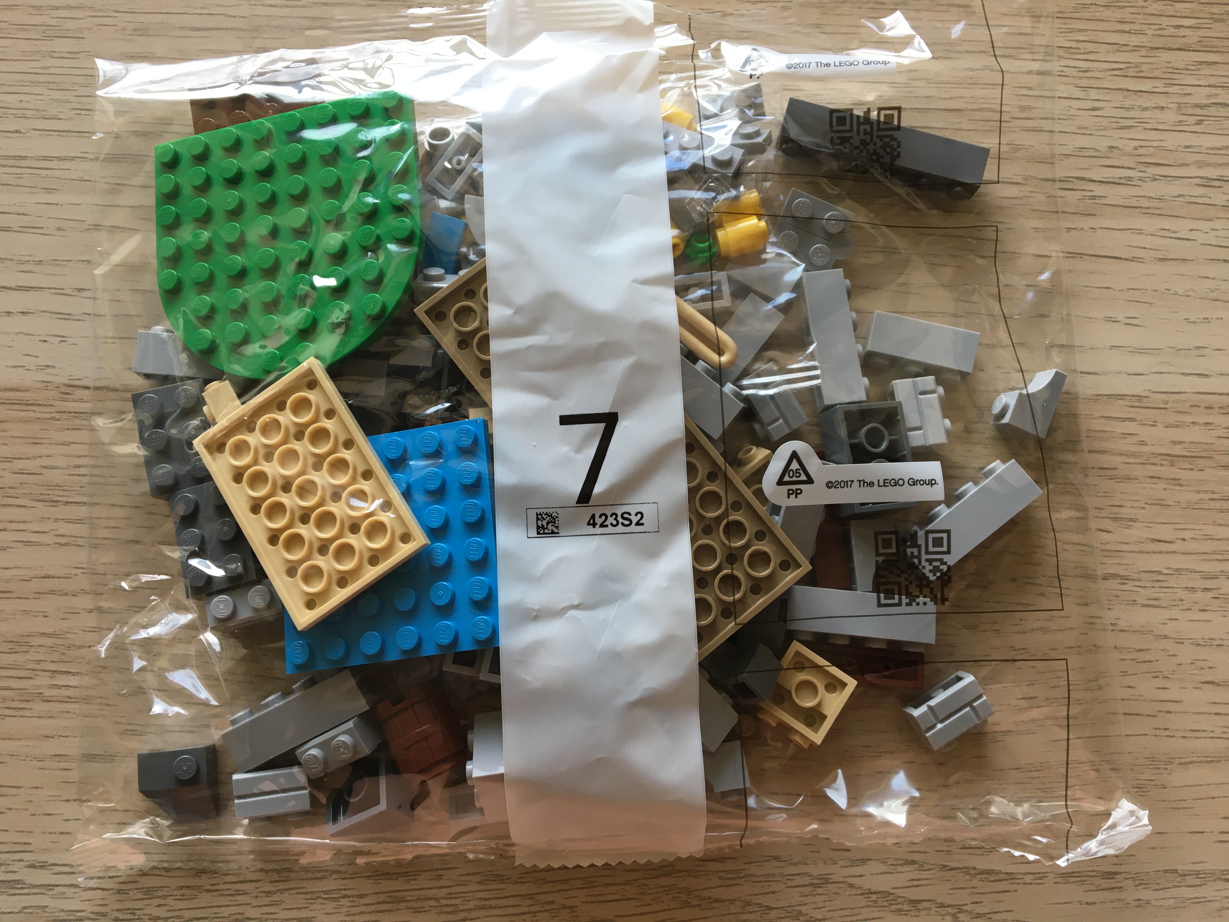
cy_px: 461
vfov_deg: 48.2
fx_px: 1030
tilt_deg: -82.5
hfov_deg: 61.7
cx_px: 614
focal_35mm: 29
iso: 25
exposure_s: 1/33
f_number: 2.2
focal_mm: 4.15
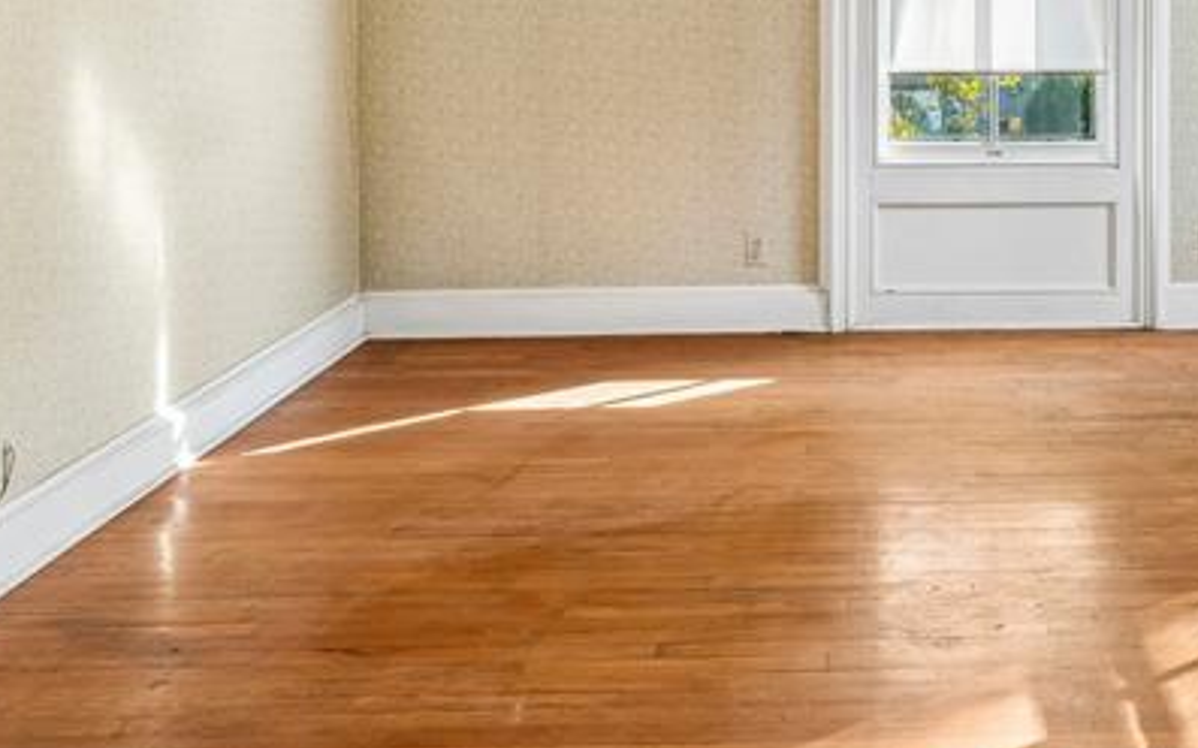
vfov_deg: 27.8
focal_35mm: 43
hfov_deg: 44.1
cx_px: 926
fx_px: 1414
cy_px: -12
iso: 400
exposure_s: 1/25
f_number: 8
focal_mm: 16.5
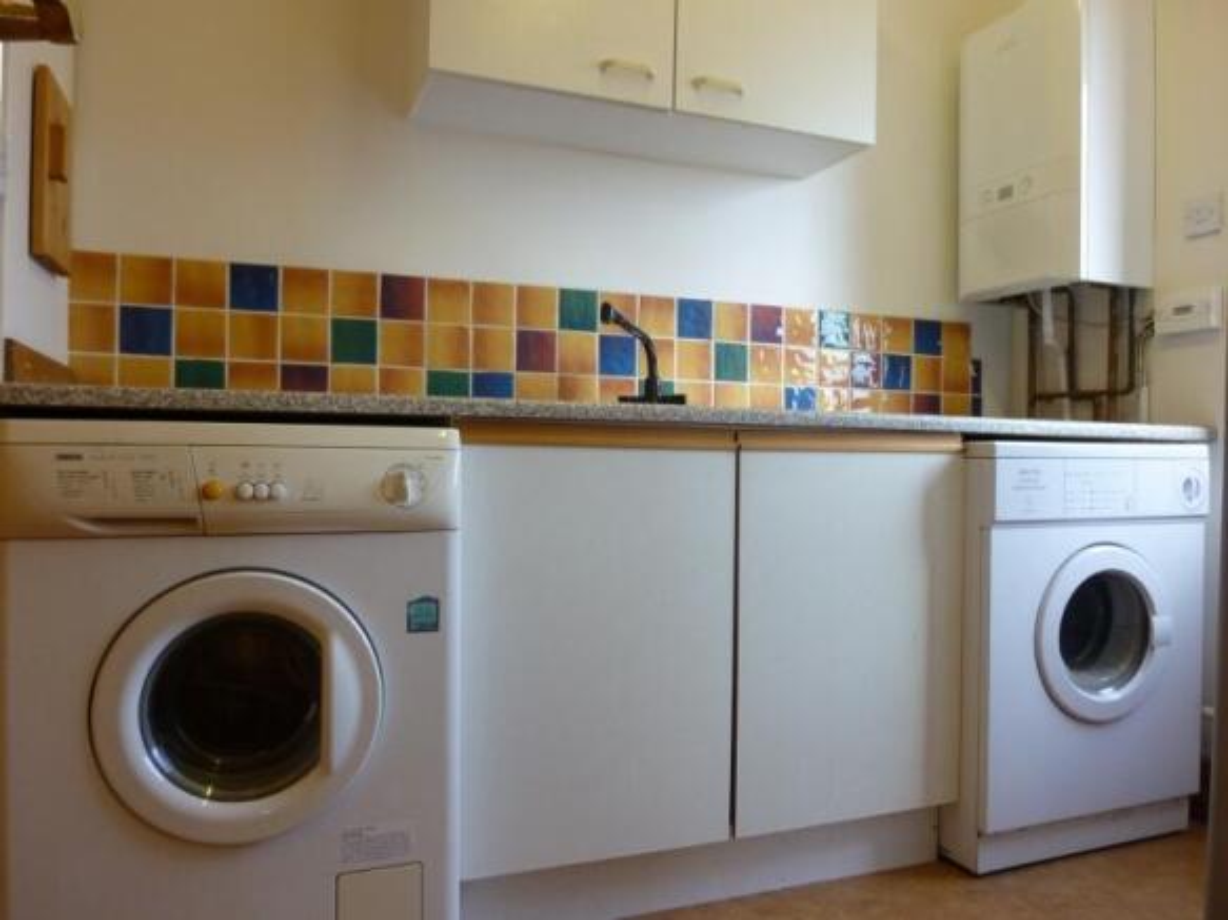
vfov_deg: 54.9
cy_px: 460
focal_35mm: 25
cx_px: 614
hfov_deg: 69.4
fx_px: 887
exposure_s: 1/30
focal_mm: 4.5
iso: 160
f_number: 3.3
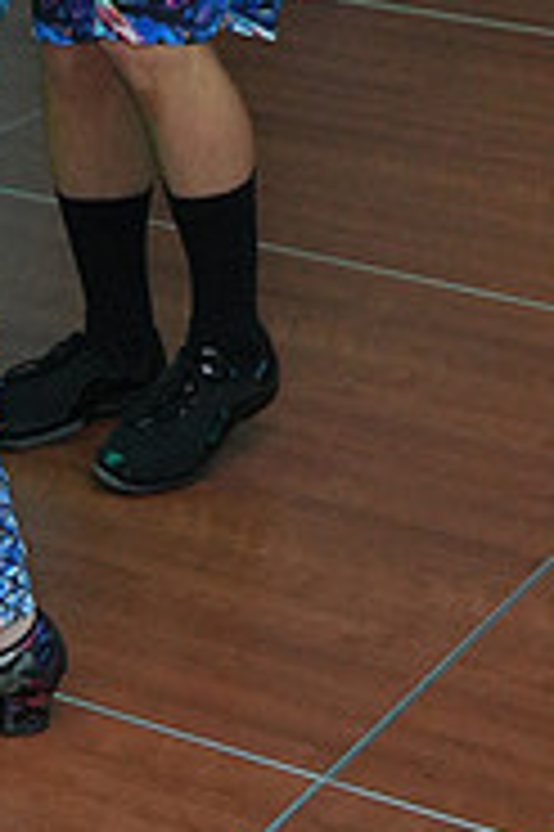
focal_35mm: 135
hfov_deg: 10.0
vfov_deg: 14.2
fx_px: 3122
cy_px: -436
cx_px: -124
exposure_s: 1/200
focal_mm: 43
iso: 4000
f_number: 4
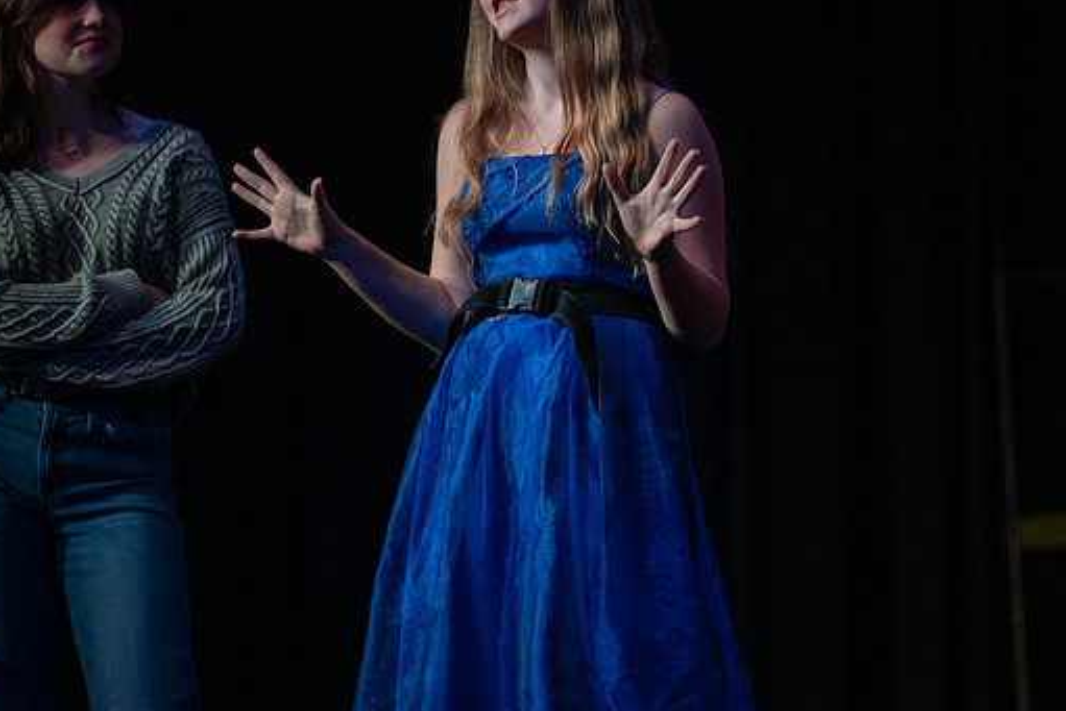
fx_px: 8411
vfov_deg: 4.8
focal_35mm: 284
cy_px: 264
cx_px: 522
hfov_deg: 7.3
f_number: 2.8
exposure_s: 1/320
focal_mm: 200
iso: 280
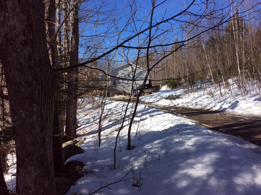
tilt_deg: -1.1
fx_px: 241
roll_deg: +0.2
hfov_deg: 56.9
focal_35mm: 32
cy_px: 98
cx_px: 130
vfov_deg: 44.1
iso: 32
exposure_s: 1/1789
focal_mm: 3.3
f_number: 2.4
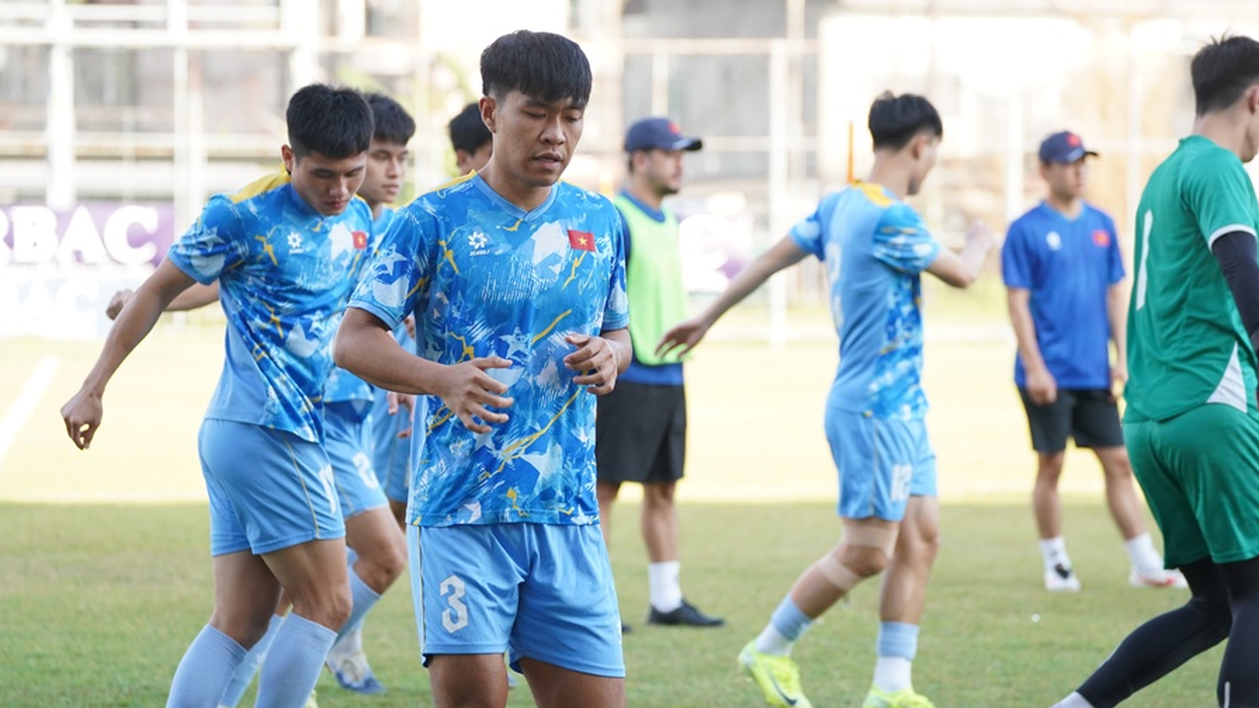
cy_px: 303
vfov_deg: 6.0
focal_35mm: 202
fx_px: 6743
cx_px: 628
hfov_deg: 10.7
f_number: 5.6
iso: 2000
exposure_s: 1/1000
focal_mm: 192
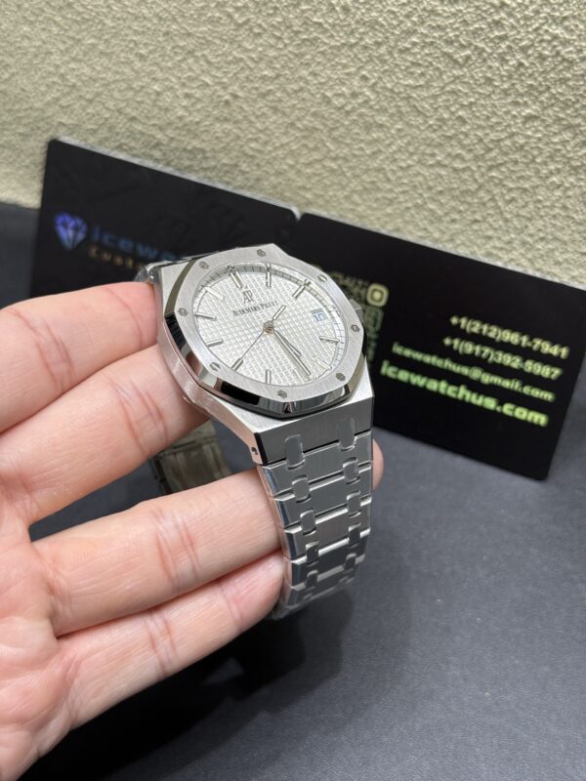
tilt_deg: -48.1
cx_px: 293
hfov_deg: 30.3
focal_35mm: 48
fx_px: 1083
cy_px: 390
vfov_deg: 39.7
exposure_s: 1/100
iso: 80
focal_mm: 6.76
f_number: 1.78
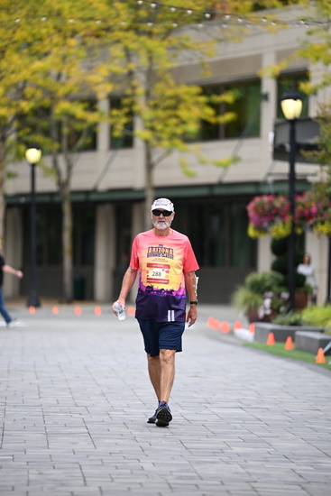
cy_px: 248
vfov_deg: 10.3
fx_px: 2756
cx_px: 166
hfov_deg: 6.9
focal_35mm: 200
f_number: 2.8
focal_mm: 200
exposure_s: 1/2000
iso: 640
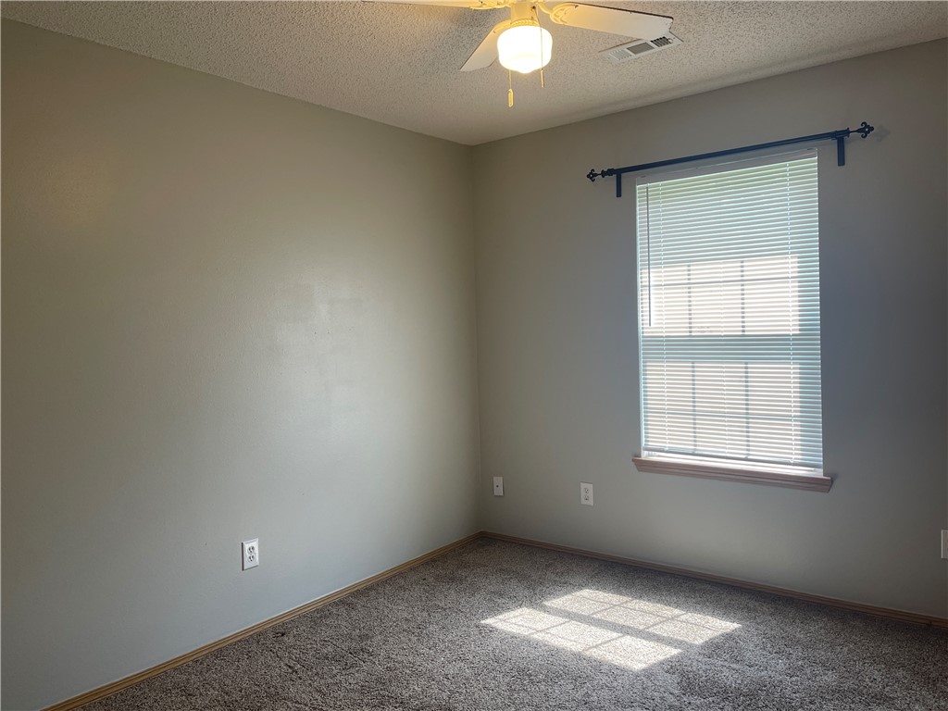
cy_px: 356
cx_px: 474
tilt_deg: -2.3
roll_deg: +1.7
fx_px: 712
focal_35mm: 26
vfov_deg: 53.1
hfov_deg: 67.3
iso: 64
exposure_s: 1/121
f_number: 1.6
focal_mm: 5.1
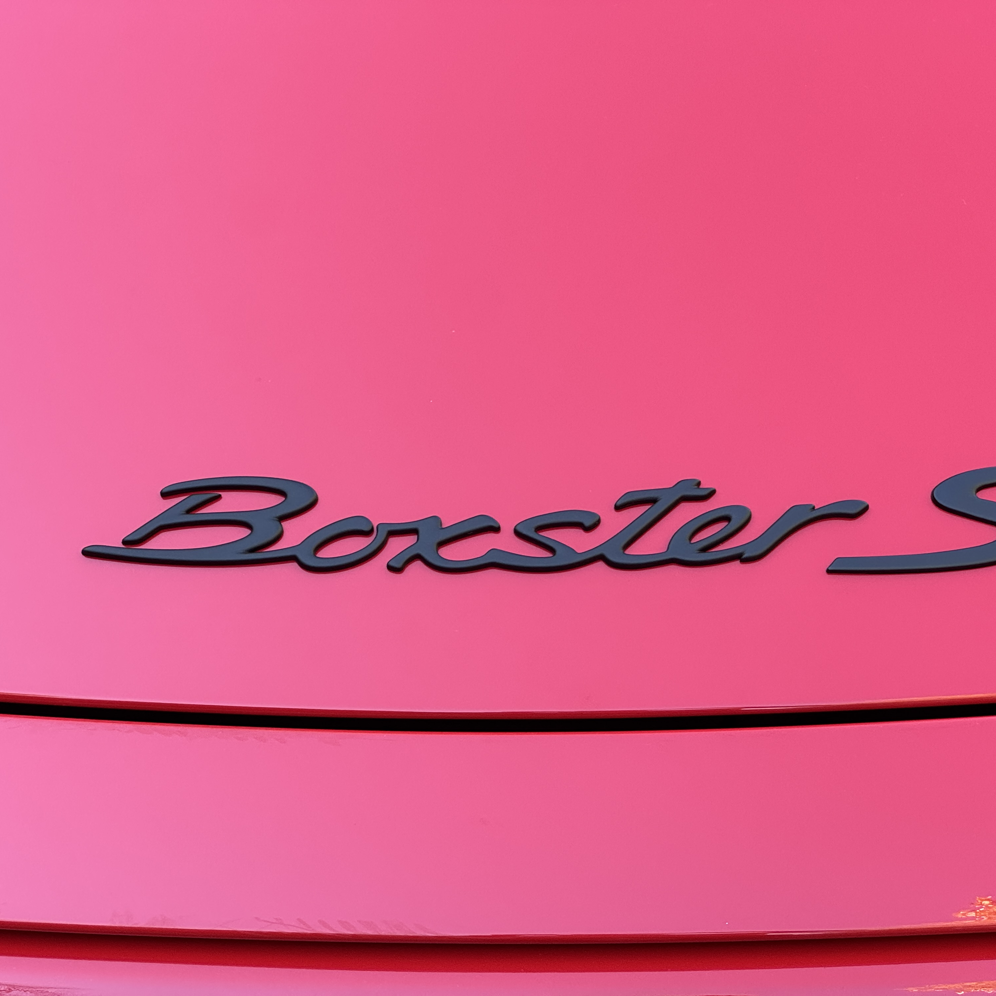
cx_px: 531
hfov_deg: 19.1
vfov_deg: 19.1
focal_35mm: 91
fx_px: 2962
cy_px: 497
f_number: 2.8
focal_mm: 9
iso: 100
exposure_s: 1/99
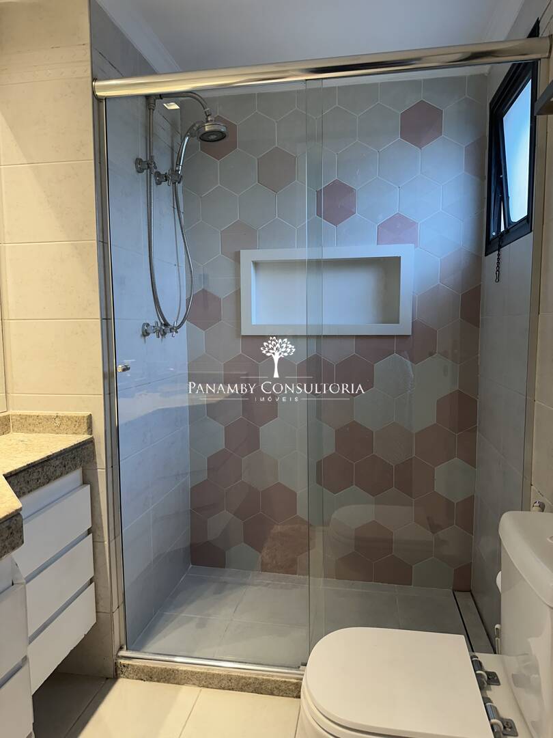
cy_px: 369
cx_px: 276
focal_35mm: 24
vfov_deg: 71.6
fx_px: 511
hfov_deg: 56.8
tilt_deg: -4.8
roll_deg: -0.3
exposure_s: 1/120
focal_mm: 6.86
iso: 200
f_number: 1.78
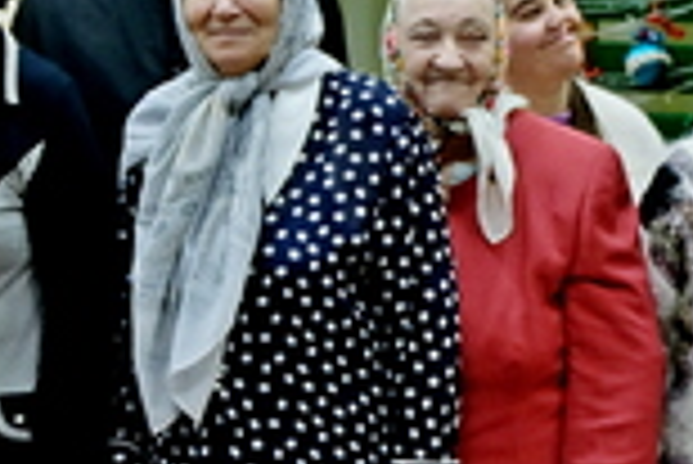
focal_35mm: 145
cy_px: 7
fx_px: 2794
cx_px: -396
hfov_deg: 13.2
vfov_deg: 9.4
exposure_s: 1/38
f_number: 3.2
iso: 800
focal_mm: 23.3
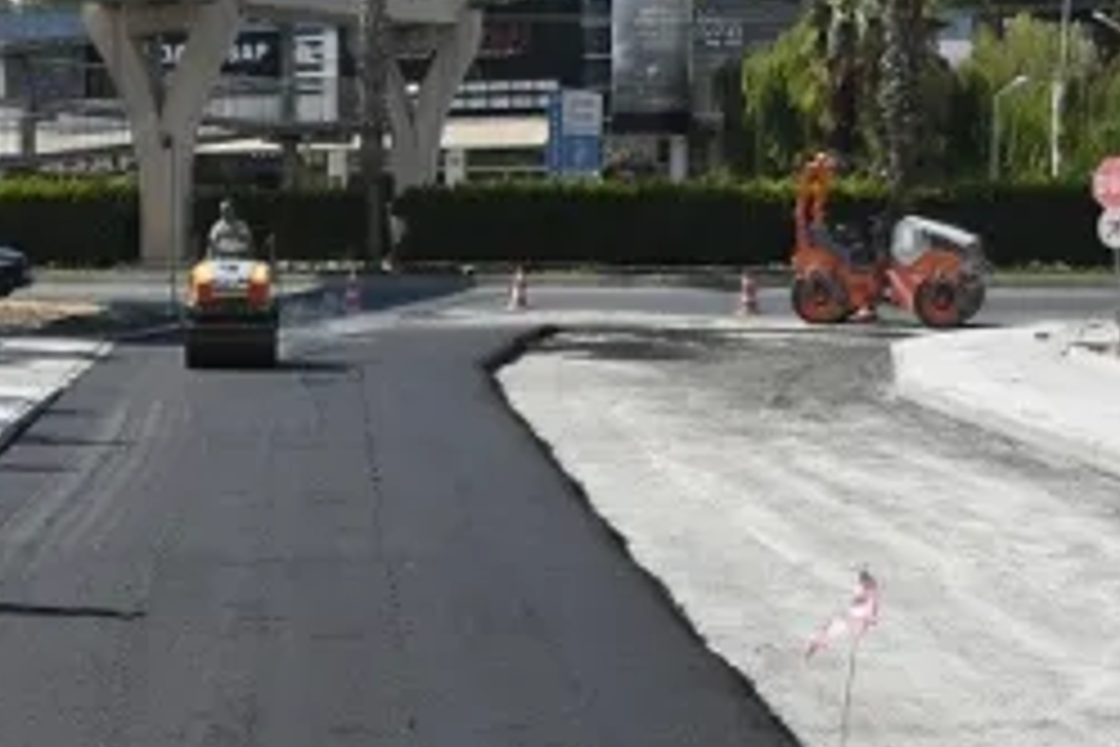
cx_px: -13
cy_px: 713
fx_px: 3453
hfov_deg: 17.9
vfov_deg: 12.2
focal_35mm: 111
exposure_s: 1/1600
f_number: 3.5
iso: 110
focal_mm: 18
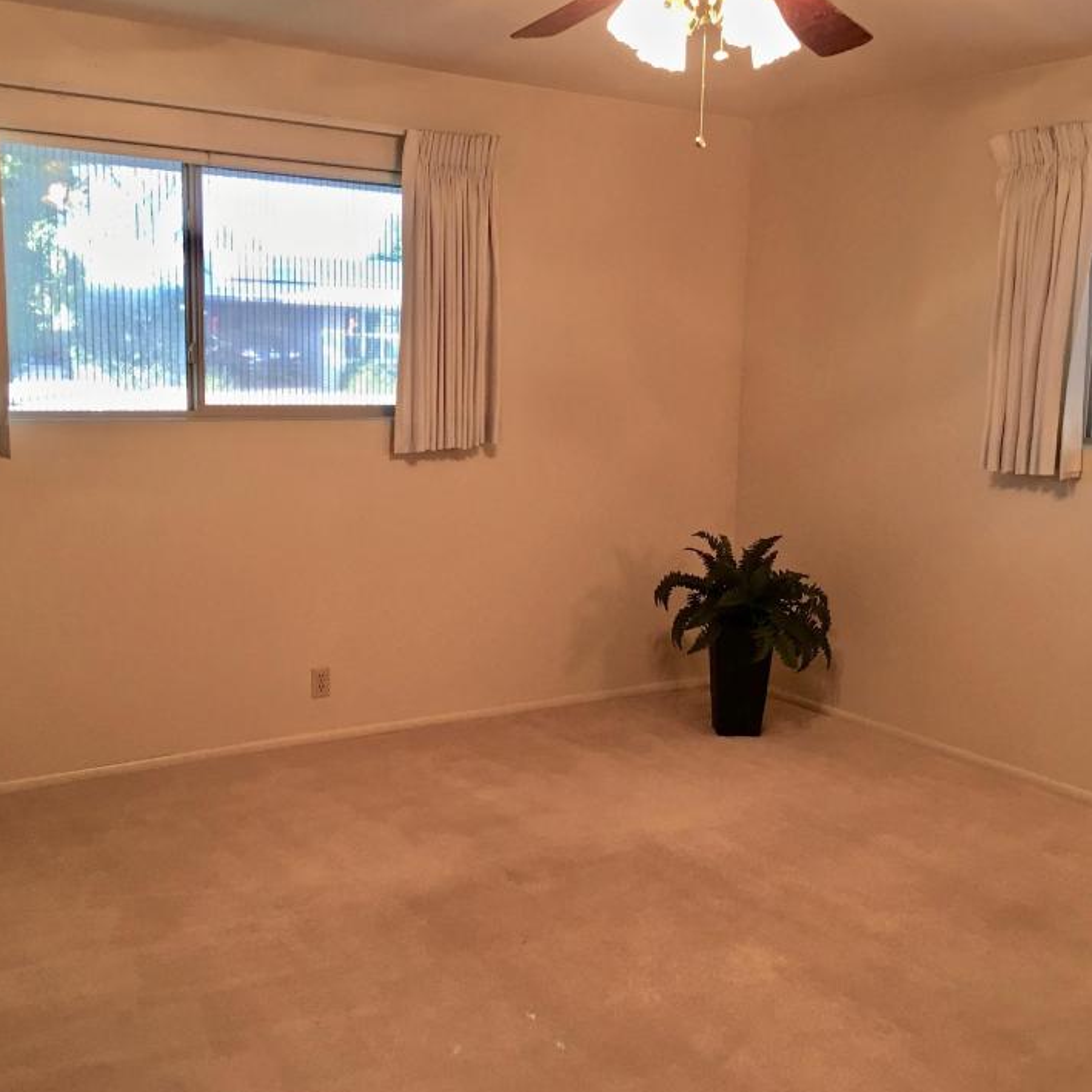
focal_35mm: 37
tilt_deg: -7.7
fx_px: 1321
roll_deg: -2.2
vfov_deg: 44.9
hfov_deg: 44.9
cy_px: 524
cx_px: 602
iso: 80
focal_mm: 4.15
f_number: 2.2
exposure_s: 1/30
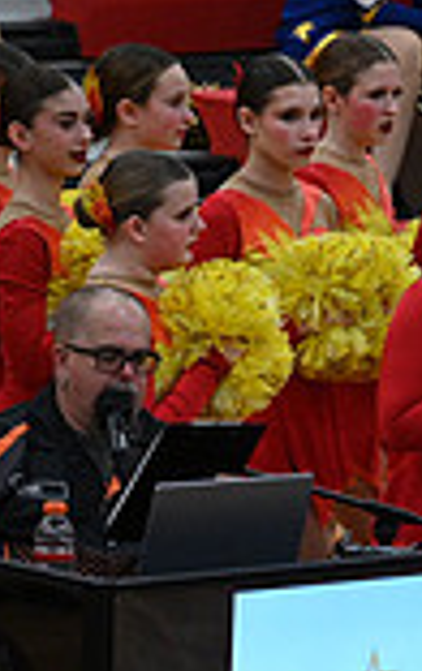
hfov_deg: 2.0
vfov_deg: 3.3
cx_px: 1158
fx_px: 11807
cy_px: 368
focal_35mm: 644
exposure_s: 1/400
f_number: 4
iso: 4000
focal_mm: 170
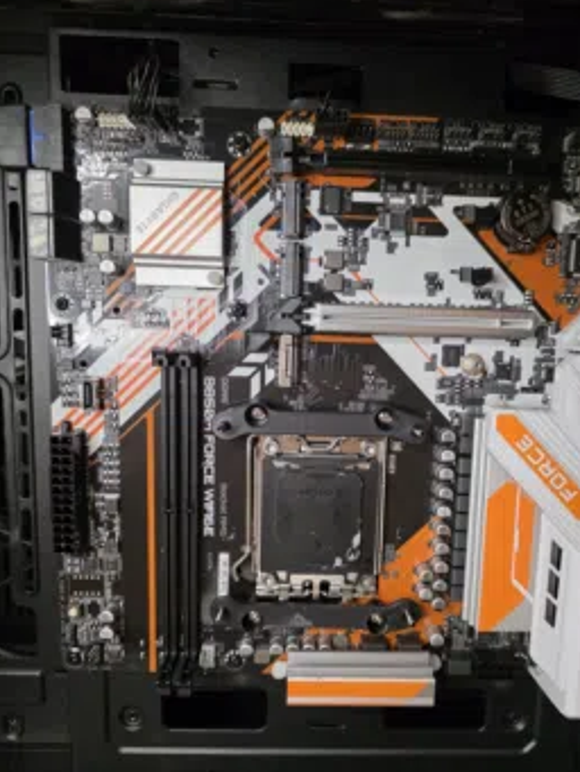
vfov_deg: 65.1
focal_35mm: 27
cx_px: 338
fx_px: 603
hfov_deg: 51.2
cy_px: 435
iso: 1000
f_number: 1.7
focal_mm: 6.3
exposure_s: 1/120
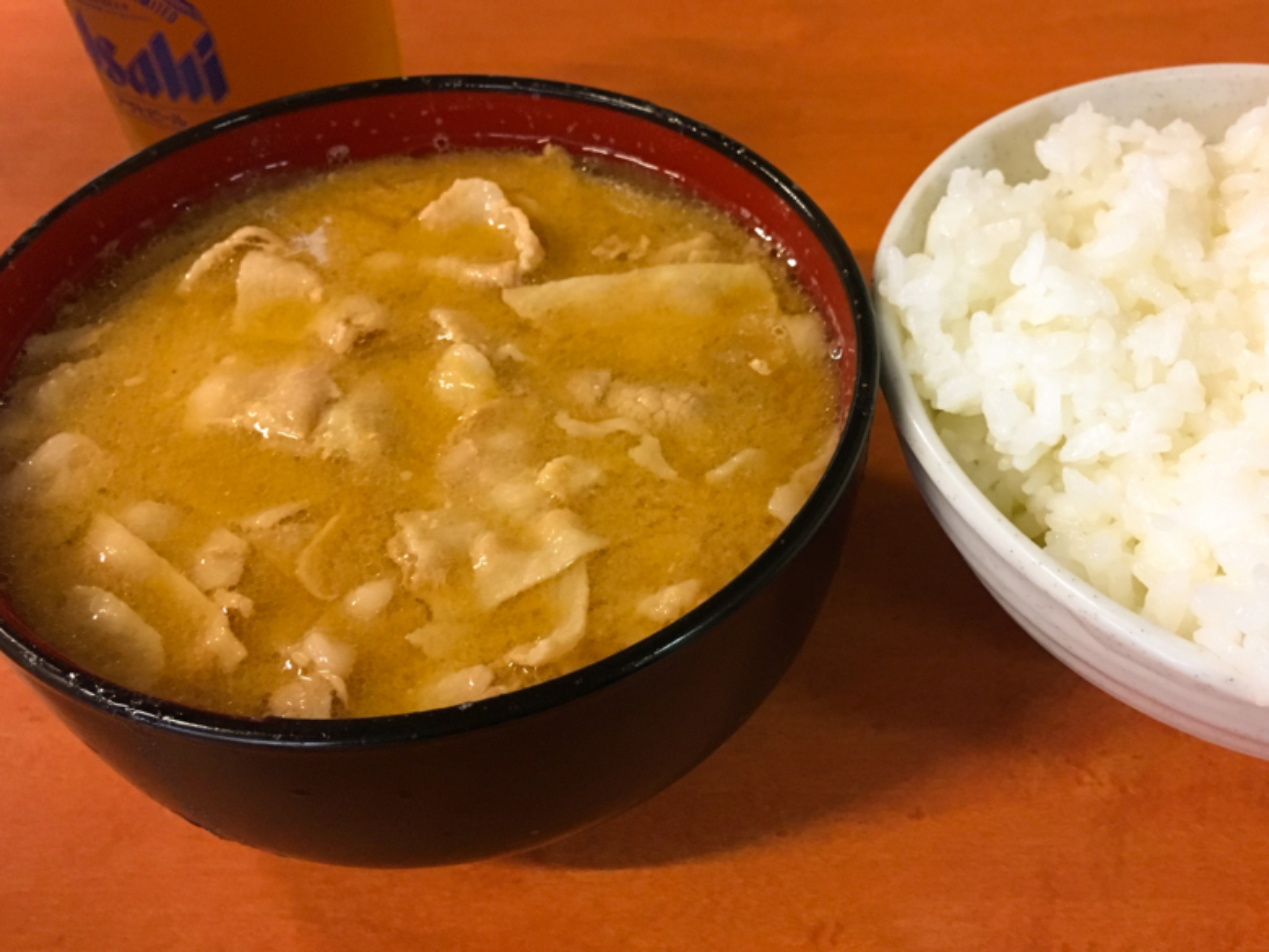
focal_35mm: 38
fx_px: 1393
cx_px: 811
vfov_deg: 37.7
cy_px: 463
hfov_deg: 48.4
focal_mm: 4.15
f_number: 2.2
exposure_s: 1/30
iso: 200
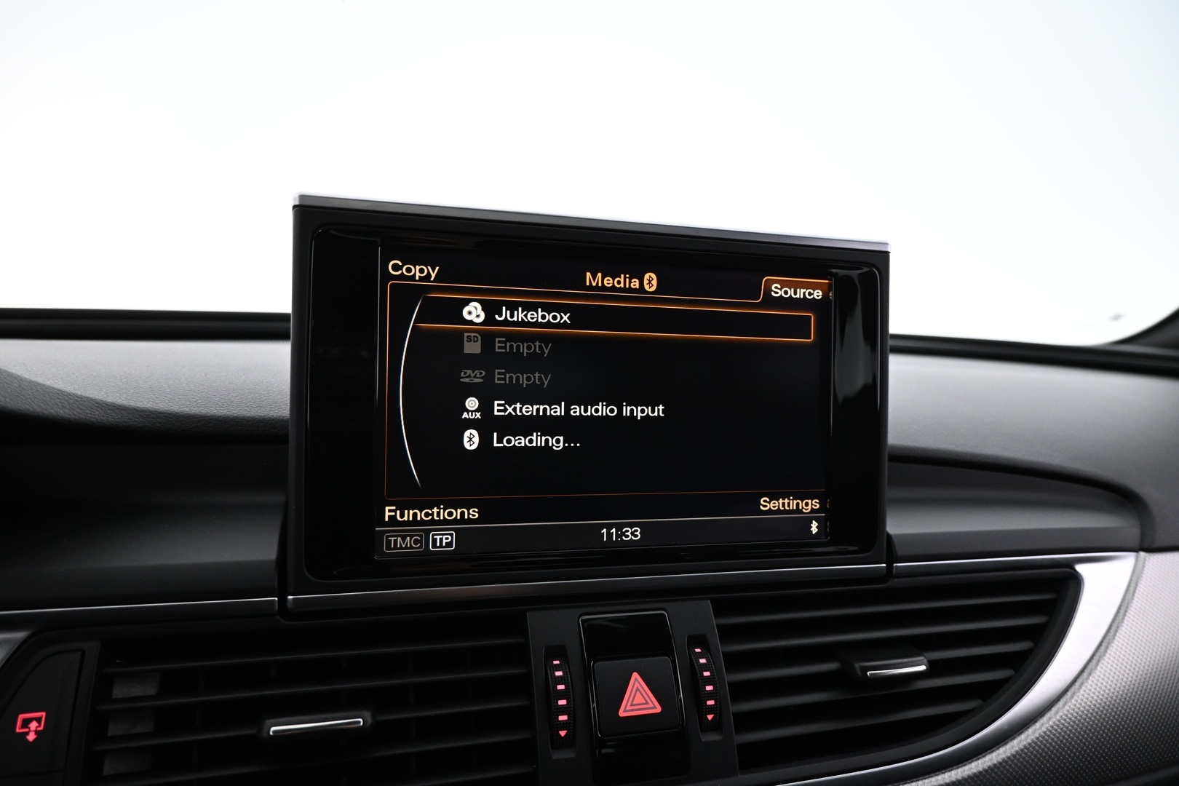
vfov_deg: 53.1
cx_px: 590
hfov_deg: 73.7
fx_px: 786
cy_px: 393
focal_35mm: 24
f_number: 4
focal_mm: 16
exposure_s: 1/30
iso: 2000
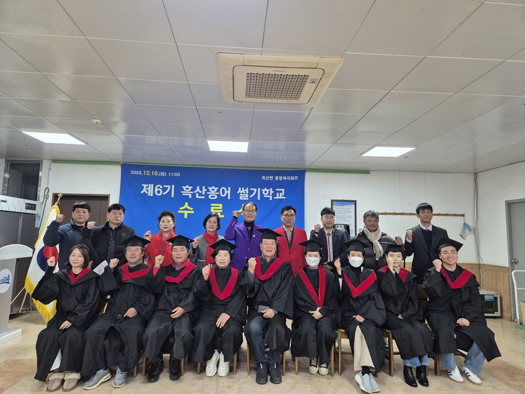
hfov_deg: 73.9
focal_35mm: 23
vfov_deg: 58.9
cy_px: 197
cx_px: 262
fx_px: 349
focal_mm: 5.4
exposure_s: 1/120
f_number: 1.8
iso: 250
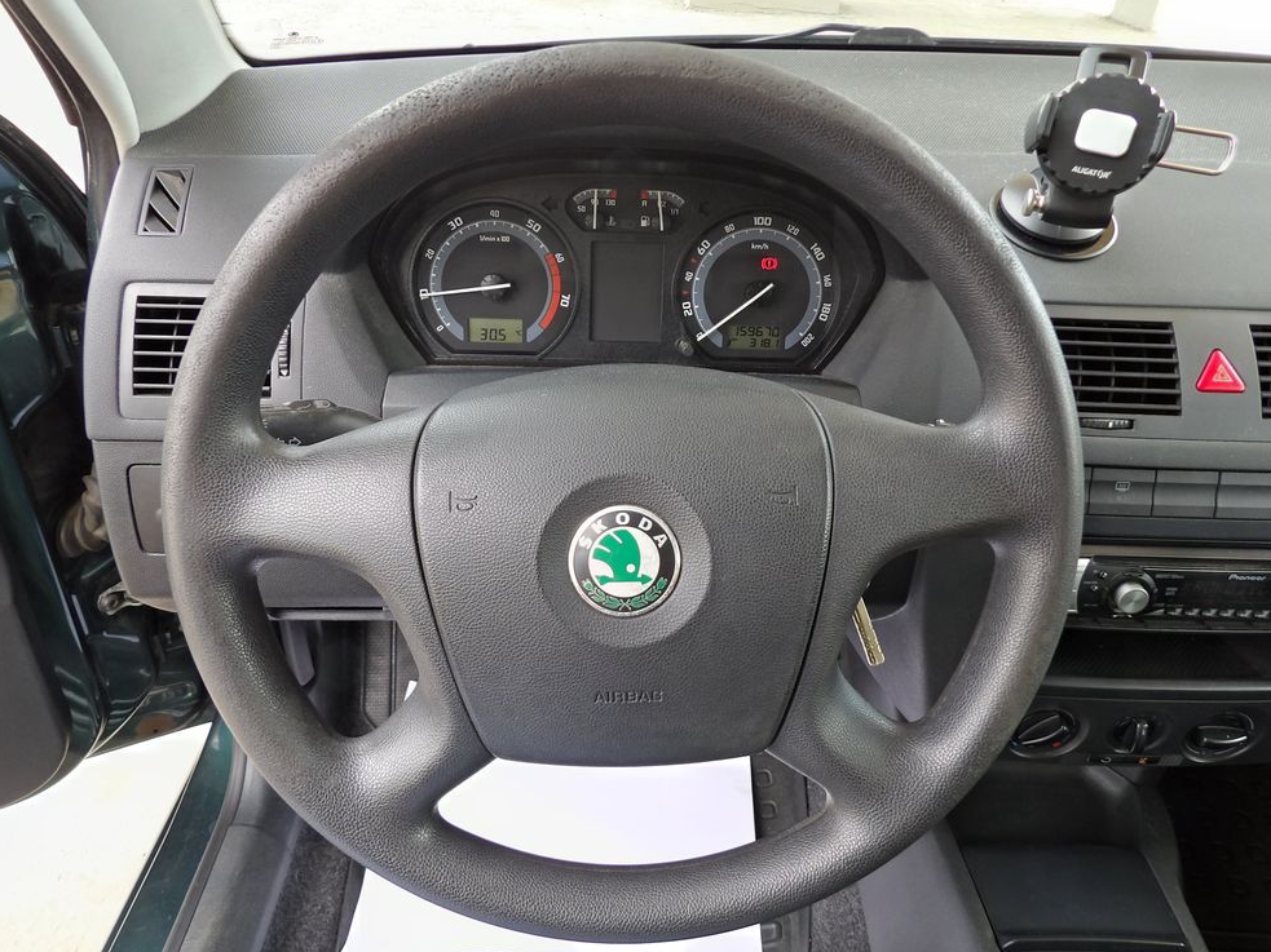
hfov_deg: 69.4
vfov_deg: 54.9
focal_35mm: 25
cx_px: 617
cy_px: 478
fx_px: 918
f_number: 3.2
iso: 100
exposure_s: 1/20
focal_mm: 4.3
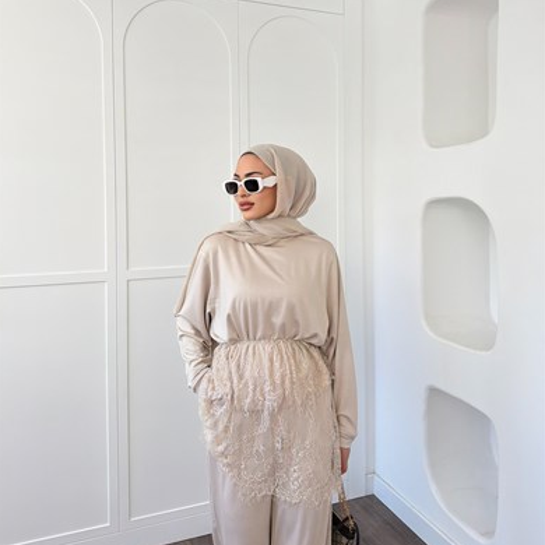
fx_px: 517
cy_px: 212
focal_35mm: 29
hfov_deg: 55.6
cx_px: 271
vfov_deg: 55.1
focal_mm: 6.76
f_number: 1.78
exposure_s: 1/813
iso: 250
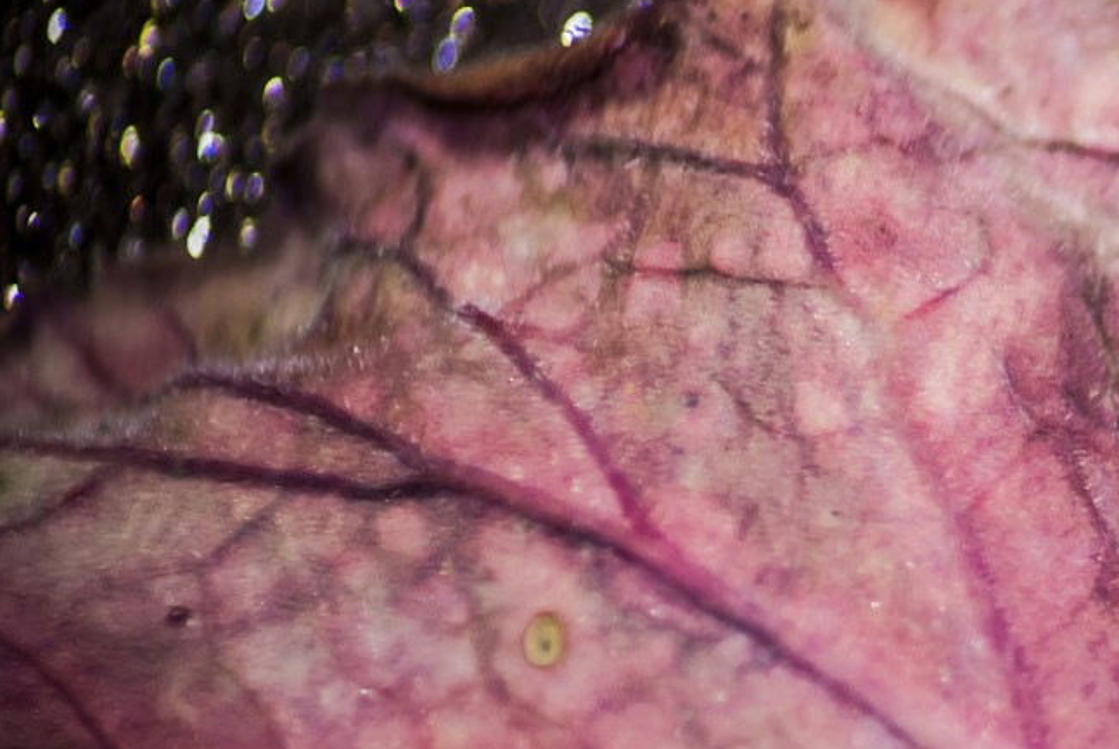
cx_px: 1769
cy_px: 598
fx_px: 27340
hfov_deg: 2.3
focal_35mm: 879
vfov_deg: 1.6
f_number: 4.8
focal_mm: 185
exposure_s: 1/6
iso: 400
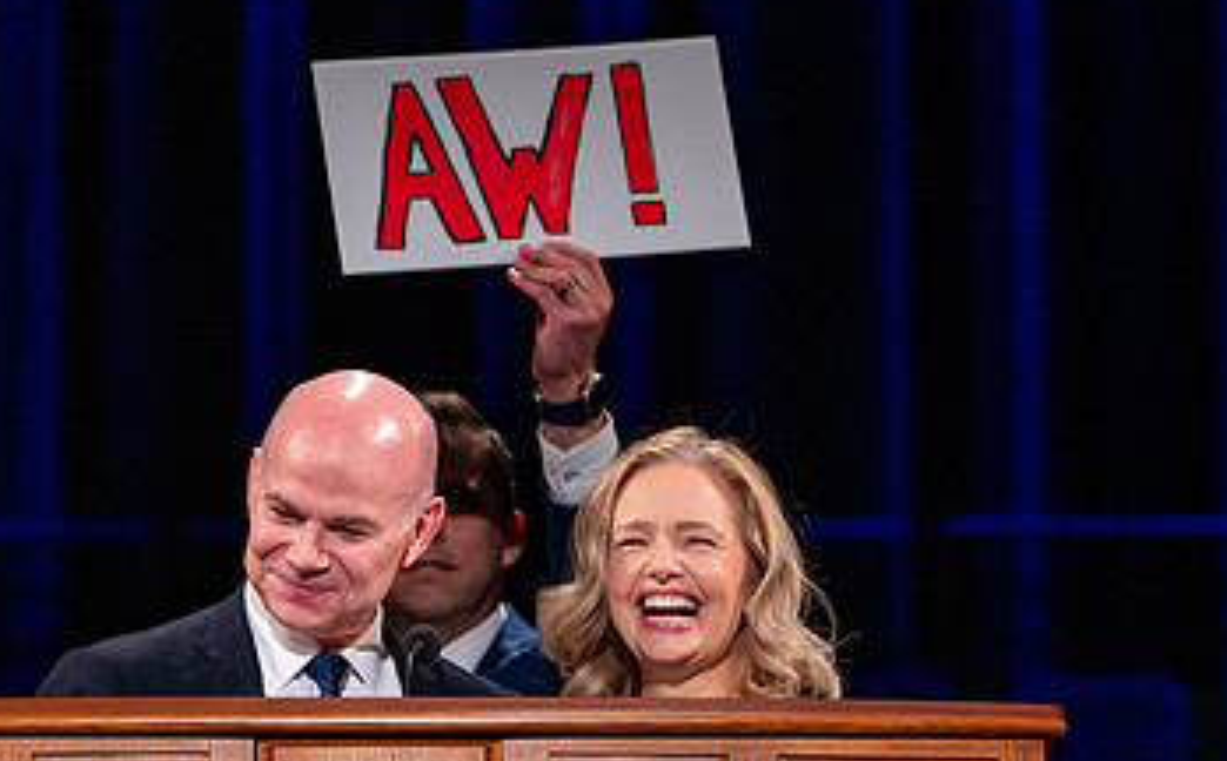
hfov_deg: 5.3
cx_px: 283
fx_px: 13283
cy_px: 483
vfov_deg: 3.3
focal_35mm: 398
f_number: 5
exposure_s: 1/160
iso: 800
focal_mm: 185
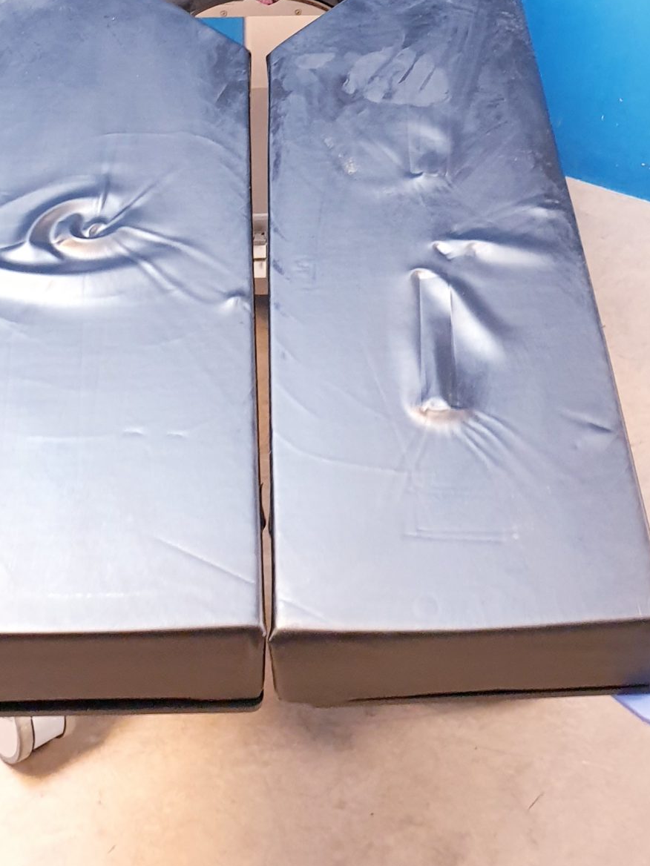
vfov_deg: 32.1
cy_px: 86
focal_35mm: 57
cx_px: 261
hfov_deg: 25.6
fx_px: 1427
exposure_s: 1/20
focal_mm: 4.3
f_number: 2.4
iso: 250
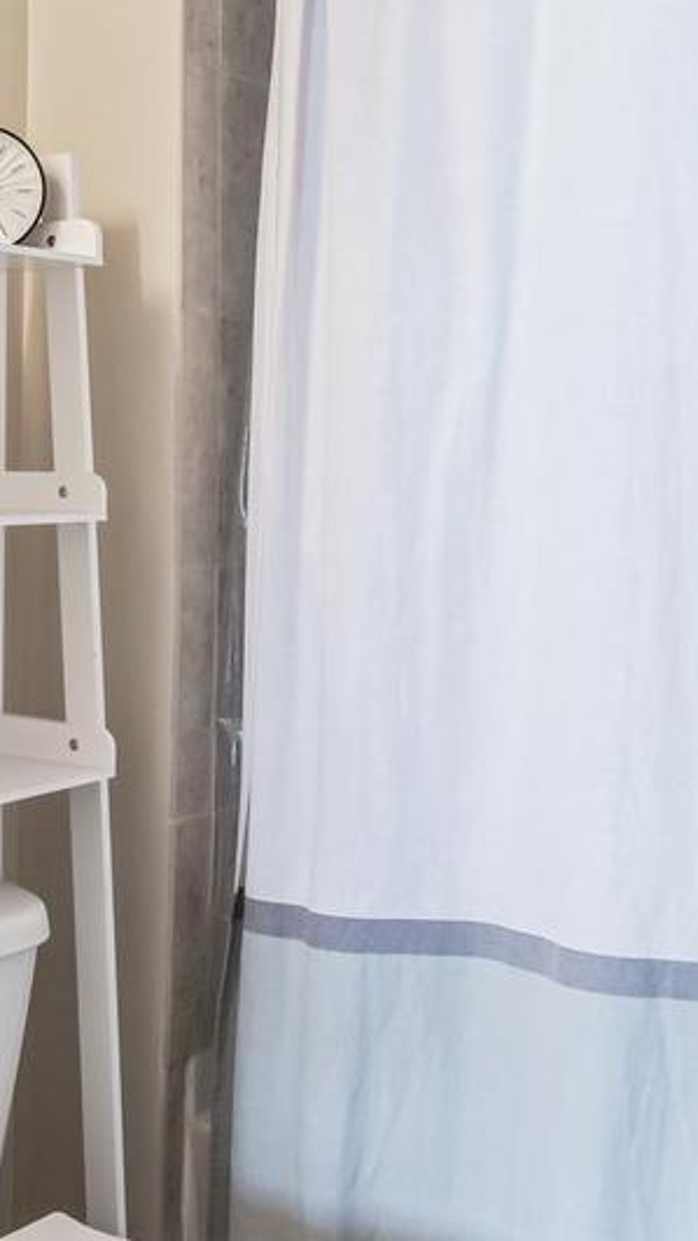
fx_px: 1679
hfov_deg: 21.3
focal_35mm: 51
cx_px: -205
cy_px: 457
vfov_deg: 40.3
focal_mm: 18
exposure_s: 1/10
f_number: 8
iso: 400
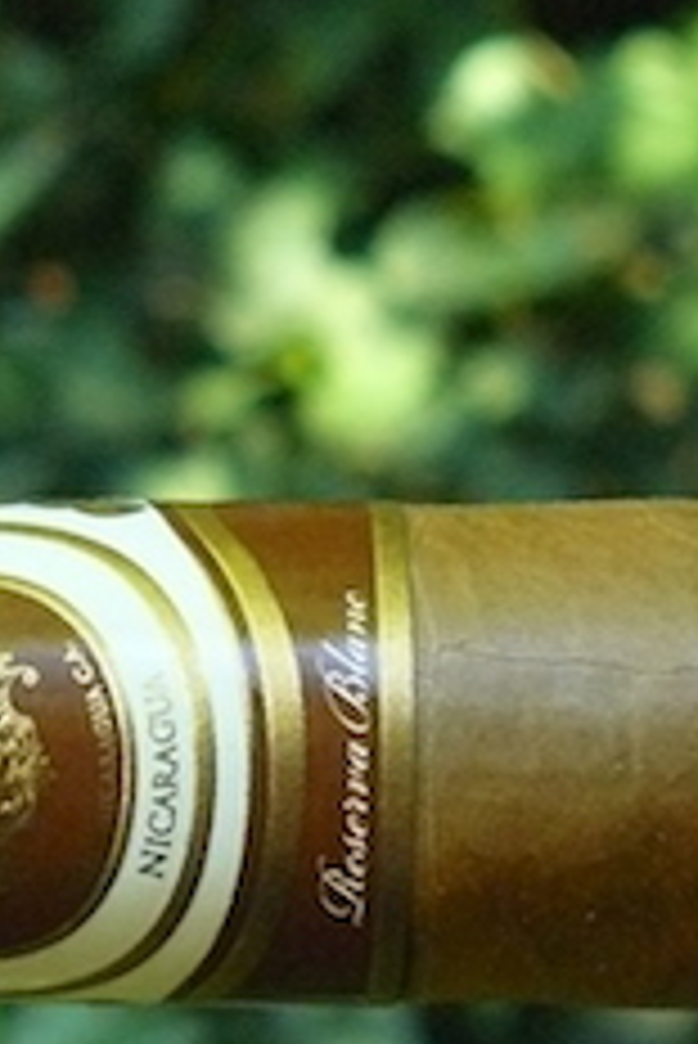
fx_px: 3281
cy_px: 727
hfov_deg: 12.1
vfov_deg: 18.0
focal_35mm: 113
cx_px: 126
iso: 400
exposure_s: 1/100
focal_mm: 6
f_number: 2.8
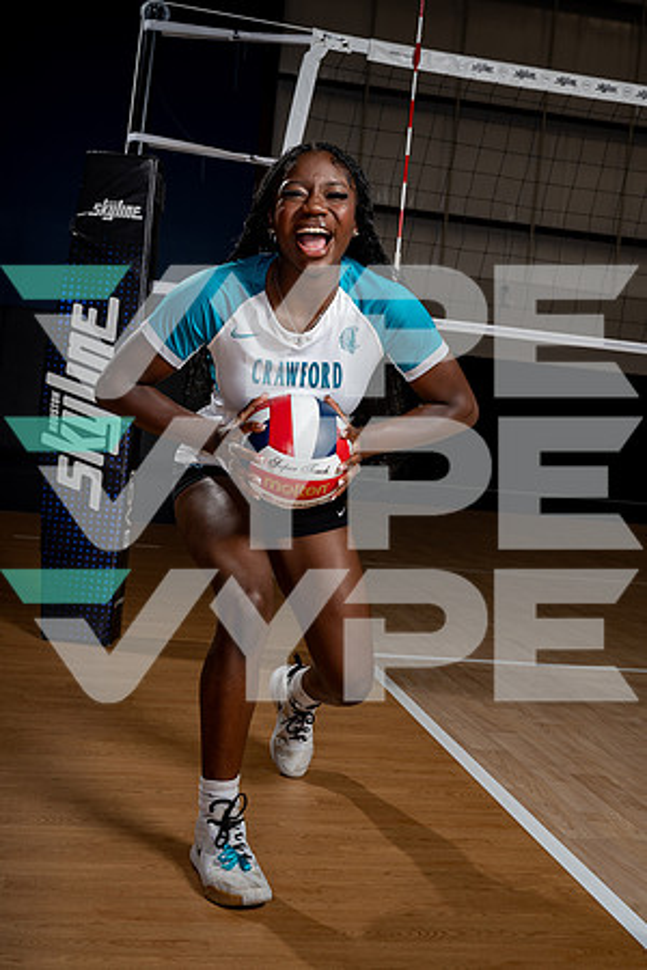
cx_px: 324
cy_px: 485
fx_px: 1186
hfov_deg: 30.5
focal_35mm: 44
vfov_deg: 44.5
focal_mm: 44
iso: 100
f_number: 8
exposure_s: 1/250
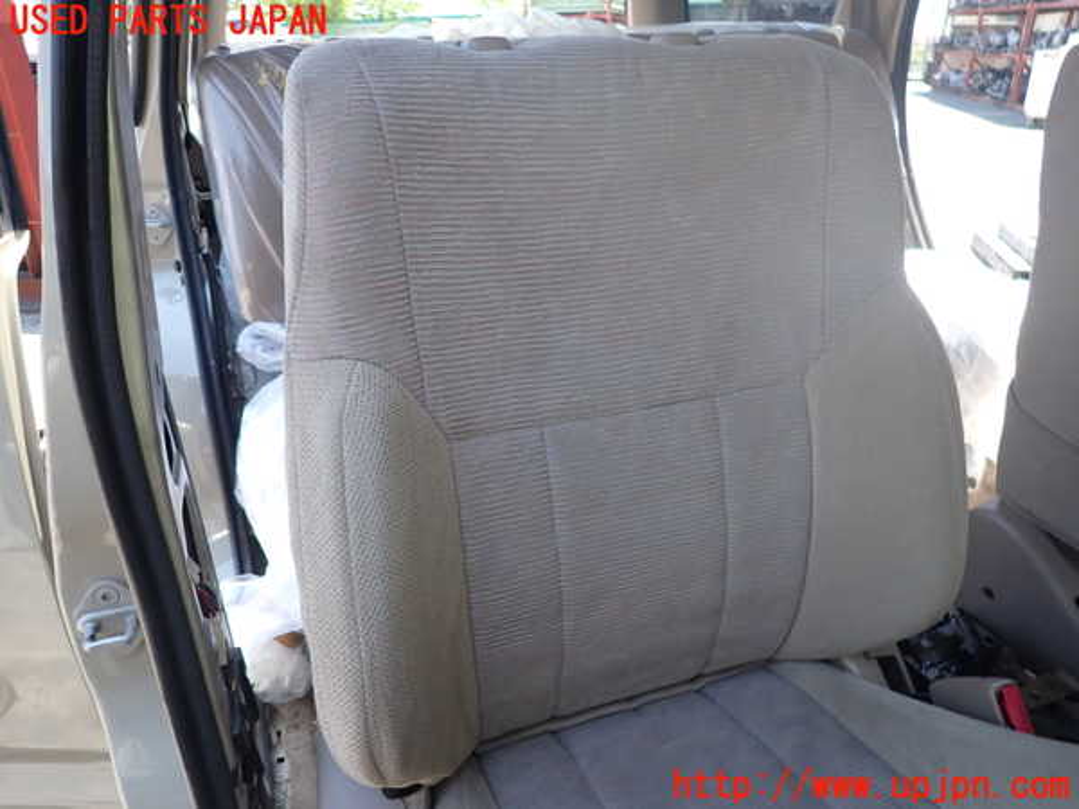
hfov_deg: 69.4
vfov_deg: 54.9
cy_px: 404
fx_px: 779
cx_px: 540
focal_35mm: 25
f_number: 2
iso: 100
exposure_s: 1/250
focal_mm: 4.5
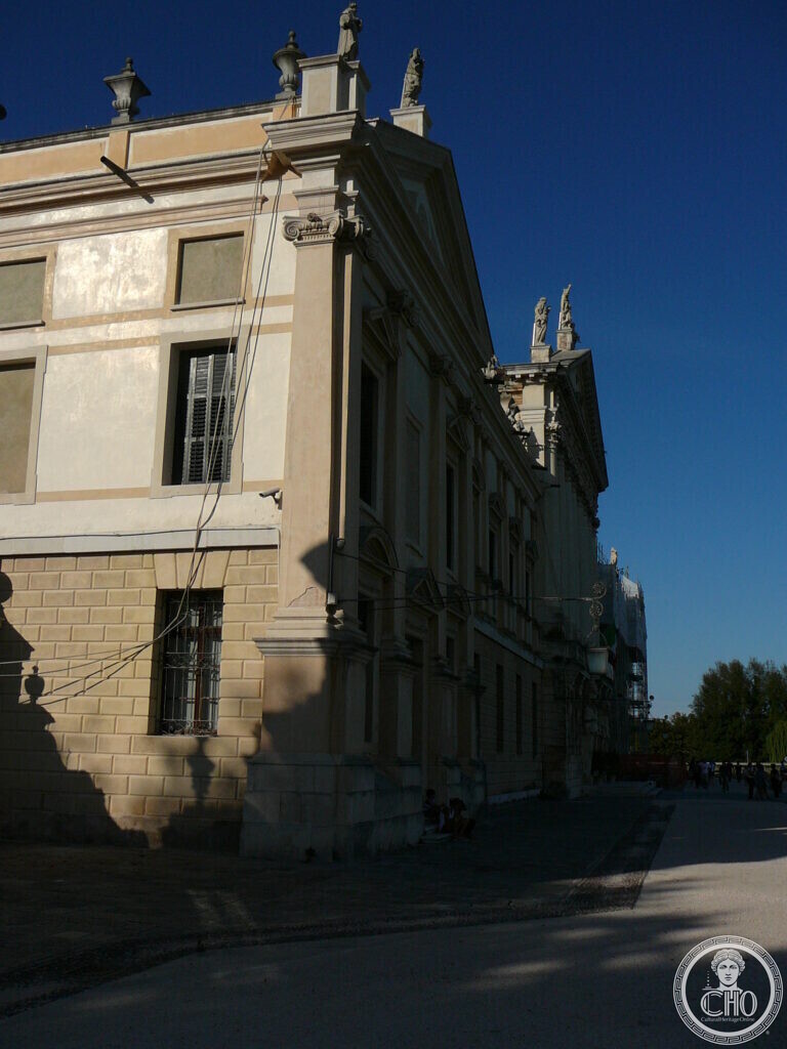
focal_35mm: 35
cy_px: 524
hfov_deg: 40.7
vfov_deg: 52.6
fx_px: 1061
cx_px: 394
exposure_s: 1/1300
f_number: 5
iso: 80
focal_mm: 5.2
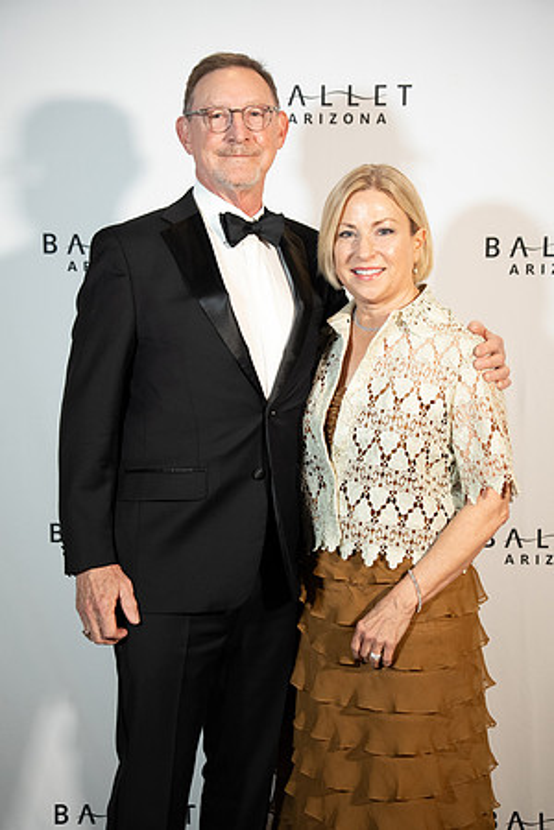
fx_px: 1447
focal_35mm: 63
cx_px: 277
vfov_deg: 32.0
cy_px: 415
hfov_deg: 21.7
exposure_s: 1/200
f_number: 2.8
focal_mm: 62.7
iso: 1600
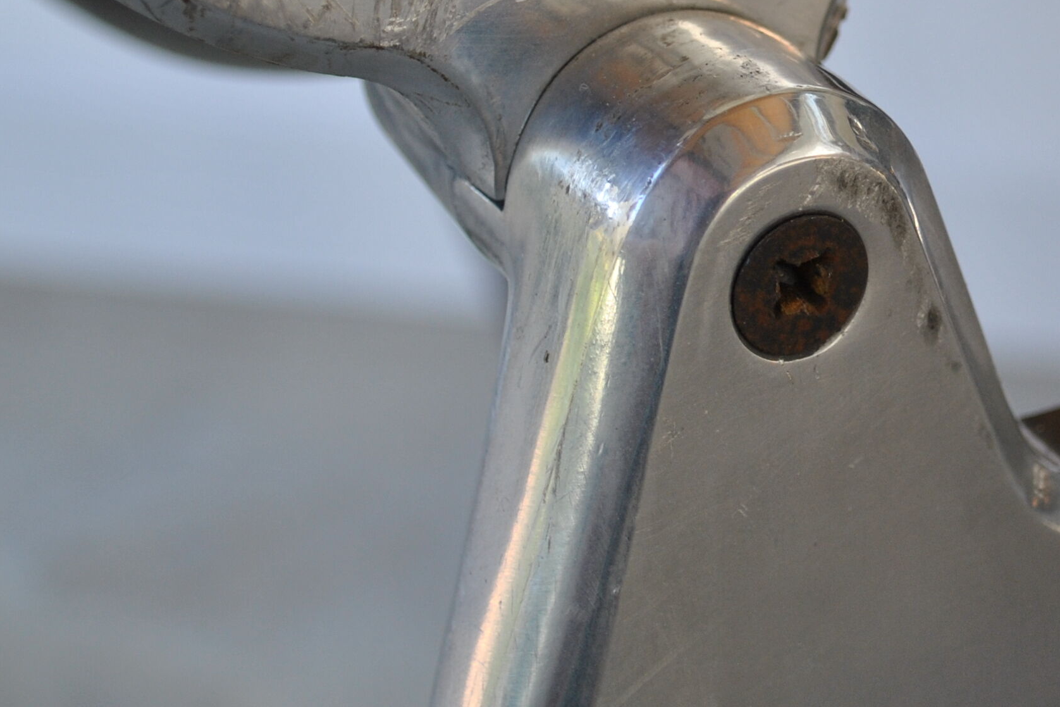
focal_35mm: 118
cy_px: 135
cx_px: 808
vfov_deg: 11.6
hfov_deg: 17.2
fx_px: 3474
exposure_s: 1/80
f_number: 5
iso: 200
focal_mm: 34
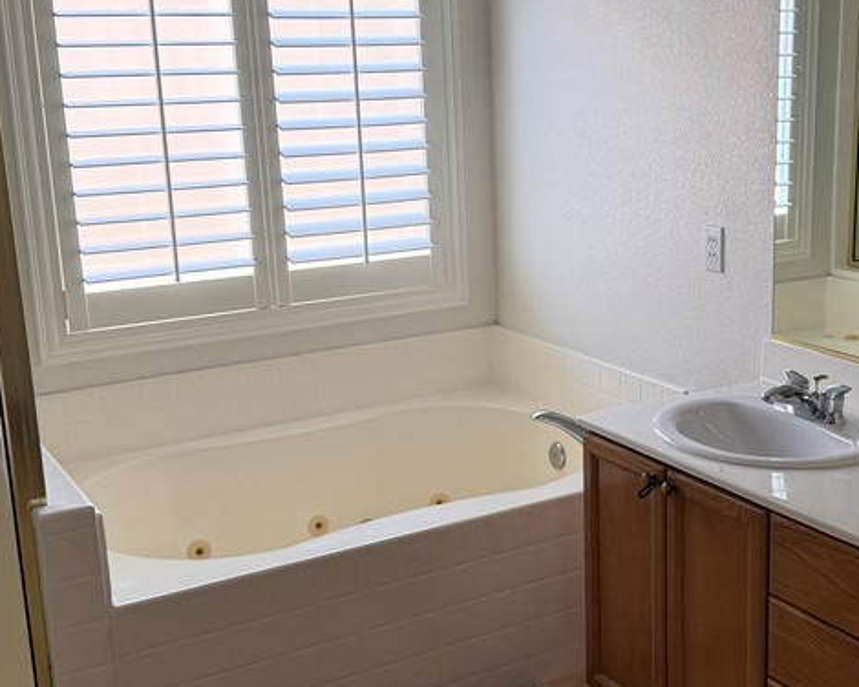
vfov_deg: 29.7
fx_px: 1297
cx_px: 559
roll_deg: +0.8
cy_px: 327
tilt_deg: -13.1
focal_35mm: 51
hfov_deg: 36.3
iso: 80
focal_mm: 6.76
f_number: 1.78
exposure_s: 1/189
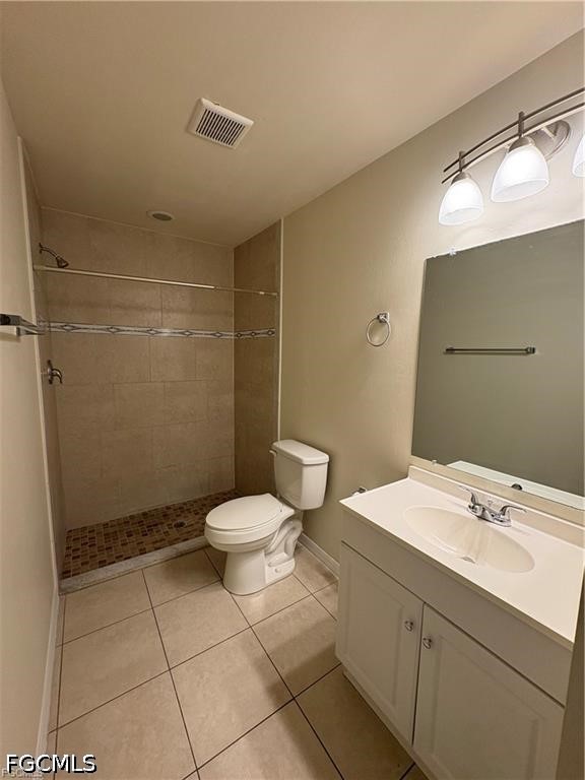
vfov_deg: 102.1
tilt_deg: -6.6
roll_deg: -1.5
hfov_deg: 85.7
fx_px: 315
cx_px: 292
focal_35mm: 14
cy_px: 390
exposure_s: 1/60
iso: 125
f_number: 2.2
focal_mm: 2.22
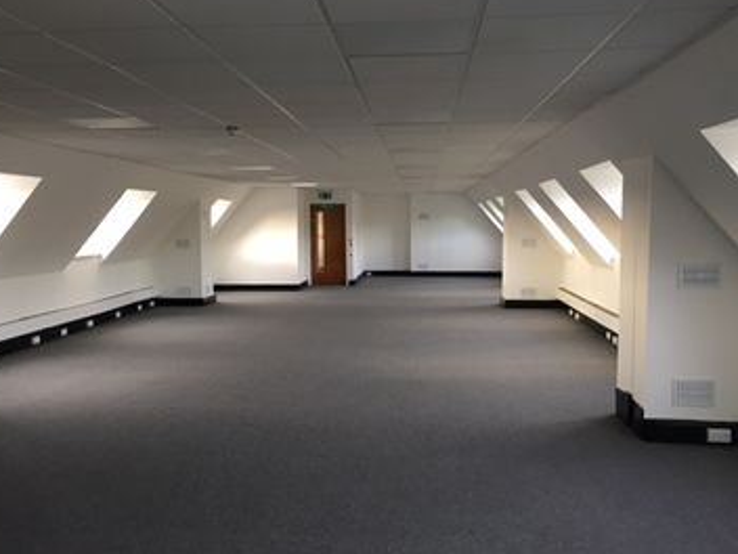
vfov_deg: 42.9
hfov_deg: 55.3
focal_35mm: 33
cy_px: 285
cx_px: 354
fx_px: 704
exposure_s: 1/33
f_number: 2.2
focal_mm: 4.15
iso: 80
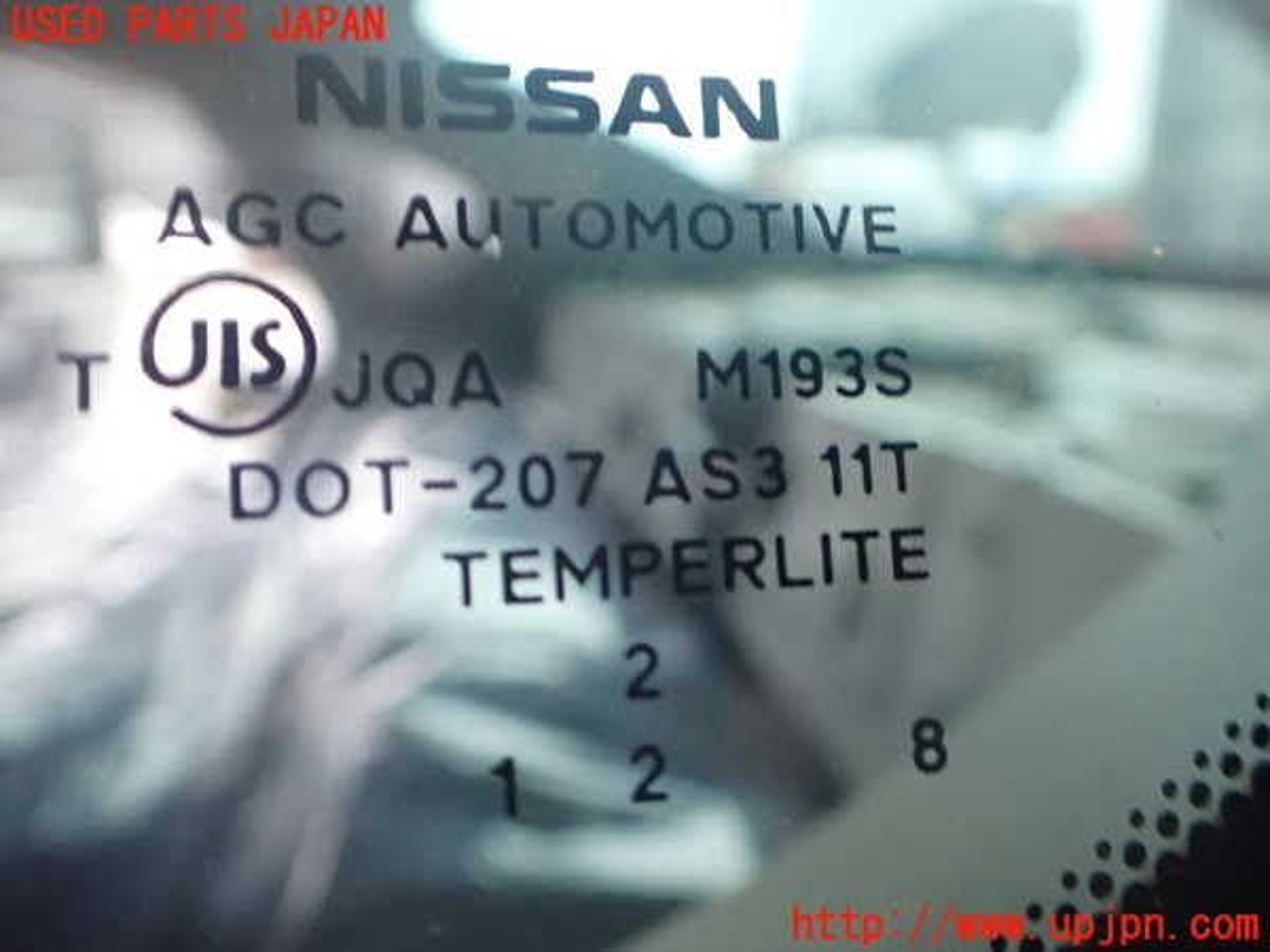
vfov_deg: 46.8
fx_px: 1101
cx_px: 635
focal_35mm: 30
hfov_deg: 60.0
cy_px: 476
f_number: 2.3
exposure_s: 1/125
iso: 800
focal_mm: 5.4
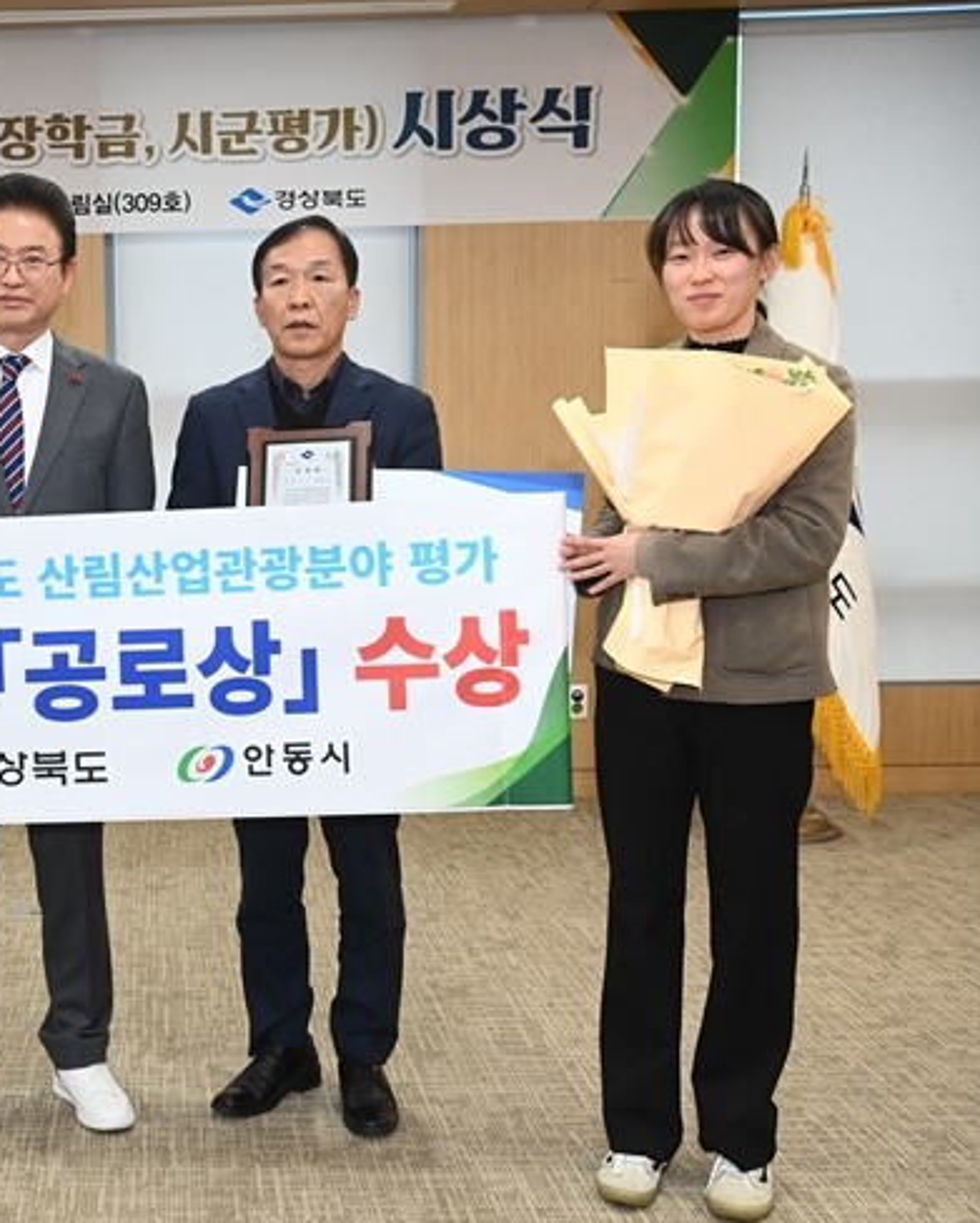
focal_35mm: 49
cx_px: 103
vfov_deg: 38.0
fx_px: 1775
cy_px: 612
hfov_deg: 29.6
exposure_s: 1/160
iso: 2500
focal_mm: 34
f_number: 5
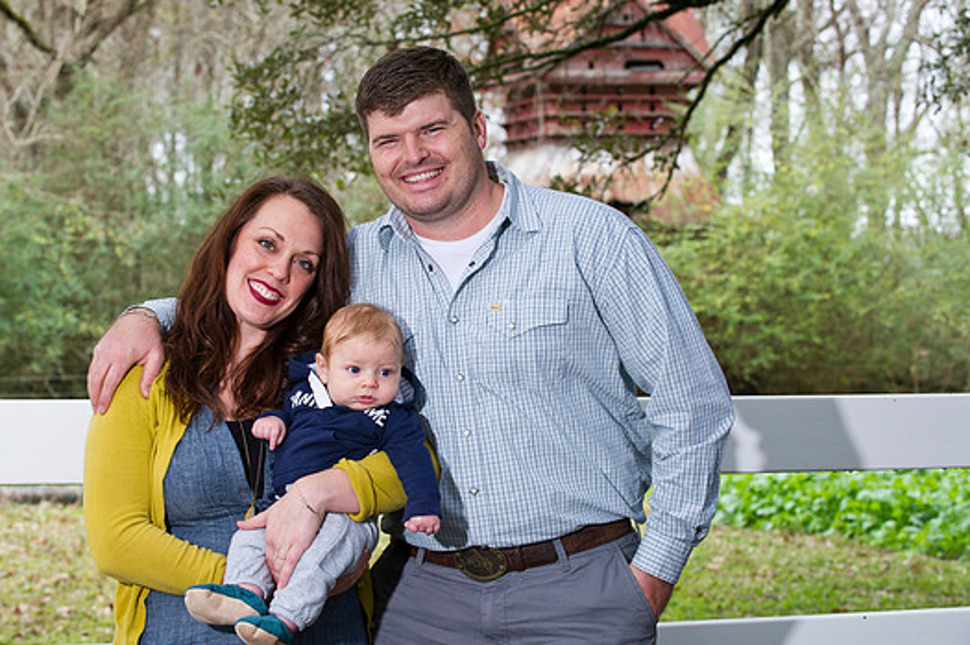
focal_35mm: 95
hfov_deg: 21.5
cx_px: 443
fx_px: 2557
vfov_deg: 14.4
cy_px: 320
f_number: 6.3
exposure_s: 1/125
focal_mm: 86
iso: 800
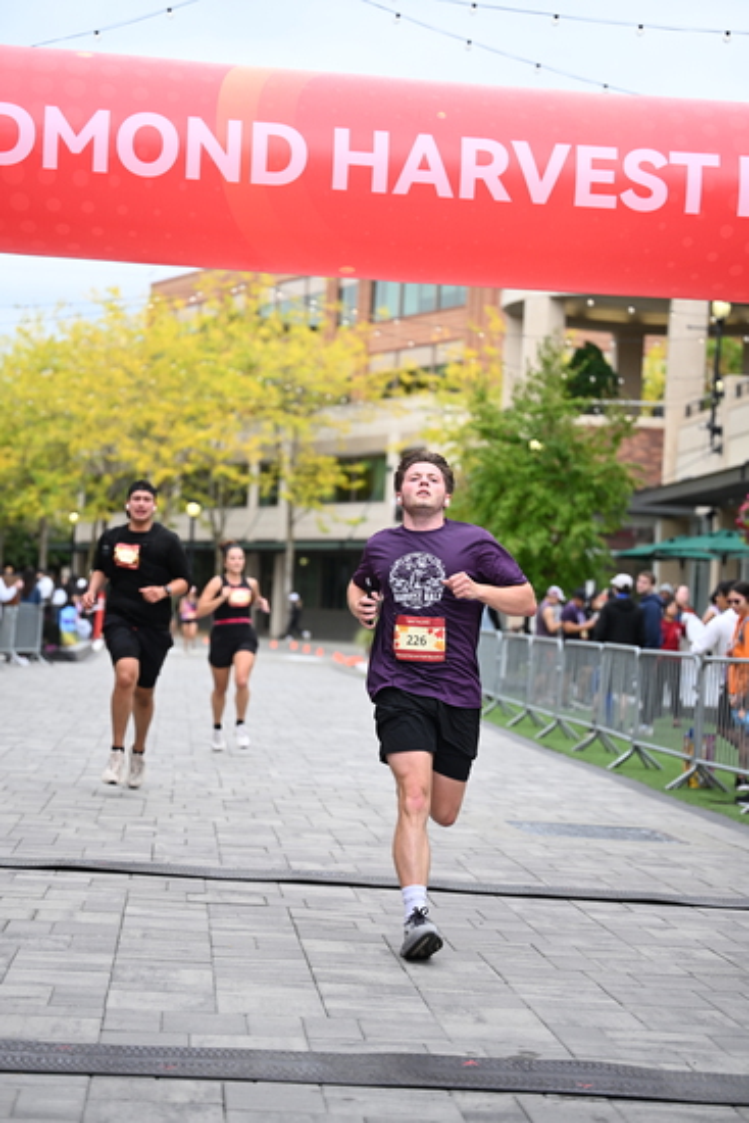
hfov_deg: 18.4
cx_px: 374
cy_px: 562
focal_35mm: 74
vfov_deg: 27.3
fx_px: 2308
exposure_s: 1/2000
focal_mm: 74
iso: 640
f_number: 2.8
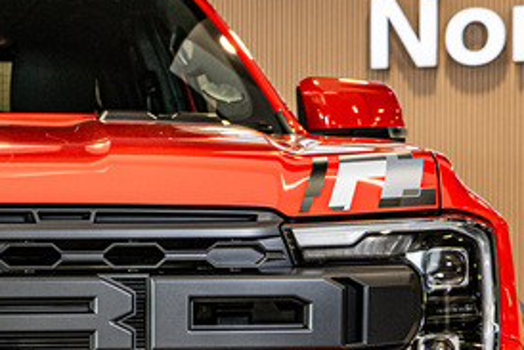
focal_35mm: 138
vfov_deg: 9.9
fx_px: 2010
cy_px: 367
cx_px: -81
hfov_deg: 14.4
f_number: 4
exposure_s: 1/125
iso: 320
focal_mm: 37
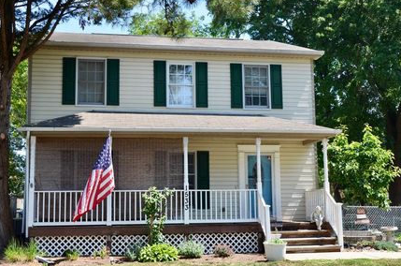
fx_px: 467
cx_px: 187
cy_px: 145
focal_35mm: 42
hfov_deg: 46.5
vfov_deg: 31.7
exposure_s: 1/200
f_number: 7.1
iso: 200
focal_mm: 24
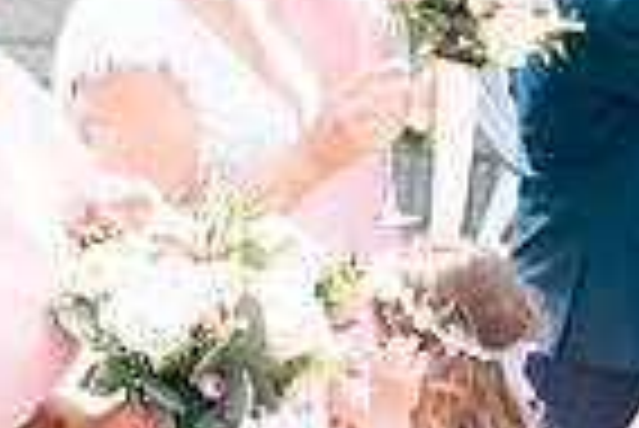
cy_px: 151
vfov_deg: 14.0
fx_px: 1741
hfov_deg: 19.6
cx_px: -122
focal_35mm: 98
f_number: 3.5
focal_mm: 24
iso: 80
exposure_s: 1/250
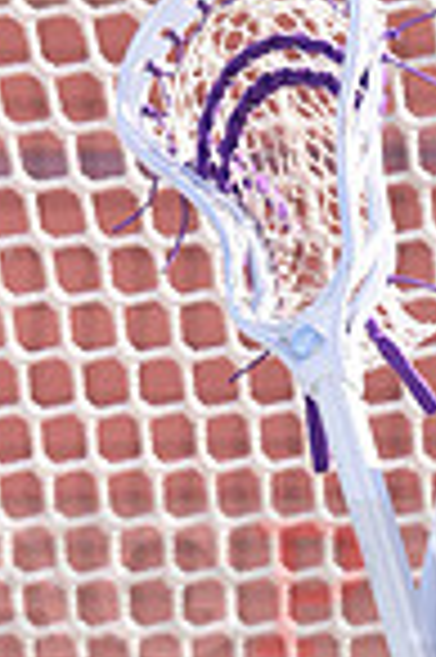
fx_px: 11945
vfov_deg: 3.1
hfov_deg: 2.1
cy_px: 562
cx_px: 730
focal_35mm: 656
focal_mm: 165
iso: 125
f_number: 5.6
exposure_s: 1/250
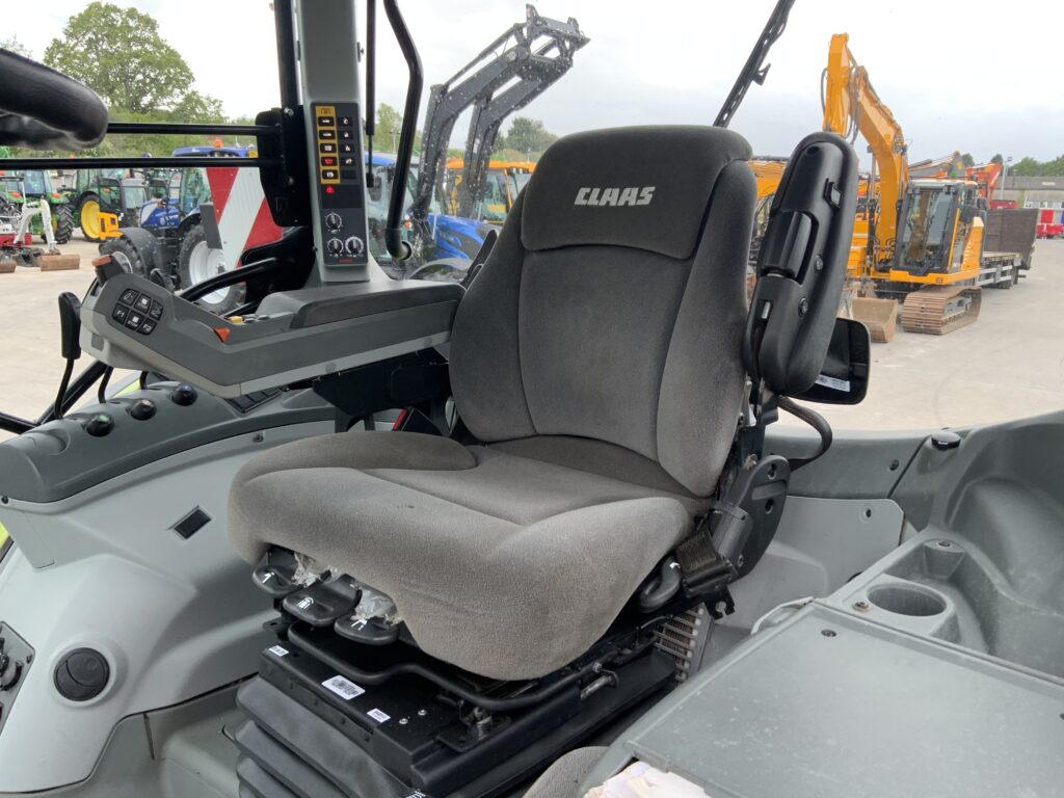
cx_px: 532
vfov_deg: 48.2
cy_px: 399
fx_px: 891
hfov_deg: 61.7
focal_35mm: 29
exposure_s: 1/124
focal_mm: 3
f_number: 1.8
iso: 16
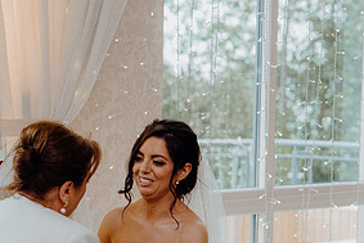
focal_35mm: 123
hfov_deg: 16.5
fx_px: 1244
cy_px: 245
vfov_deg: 11.1
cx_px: 69
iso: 800
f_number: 3.5
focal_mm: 60
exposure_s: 1/160
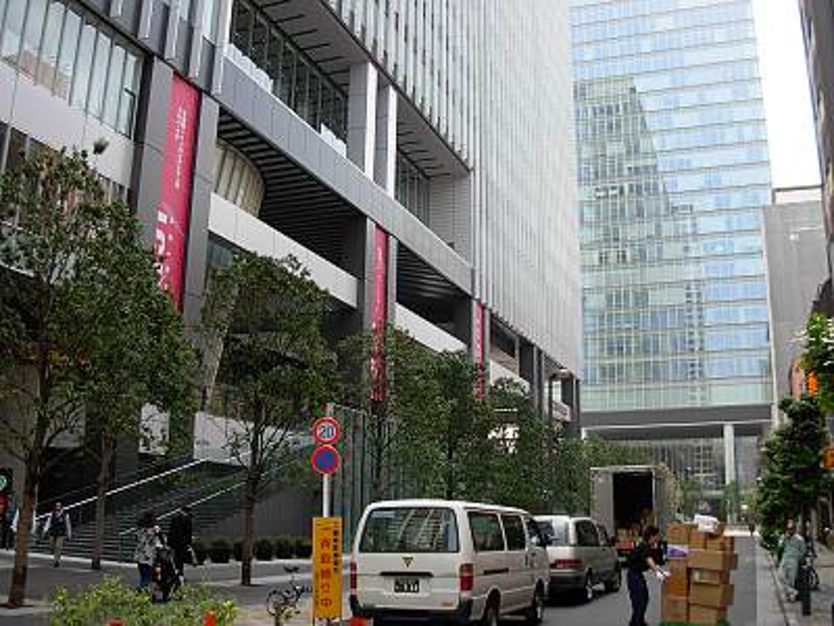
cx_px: 417
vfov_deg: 37.7
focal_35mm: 38
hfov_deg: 49.0
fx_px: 916
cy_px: 313
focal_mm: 6.3
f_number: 2.9
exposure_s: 1/287
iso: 79
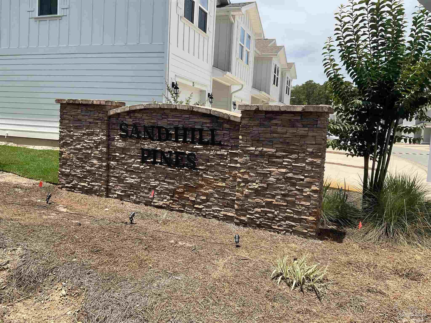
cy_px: 162
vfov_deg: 48.2
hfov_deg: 61.7
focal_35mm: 29
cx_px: 216
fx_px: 361
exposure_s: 1/1534
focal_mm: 3
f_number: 1.8
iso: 16
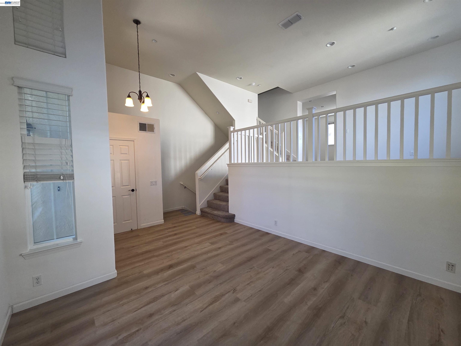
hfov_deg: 106.2
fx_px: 173
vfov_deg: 89.9
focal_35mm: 13
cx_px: 230
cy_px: 173
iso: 250
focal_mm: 2.2
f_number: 2.2
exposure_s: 1/120
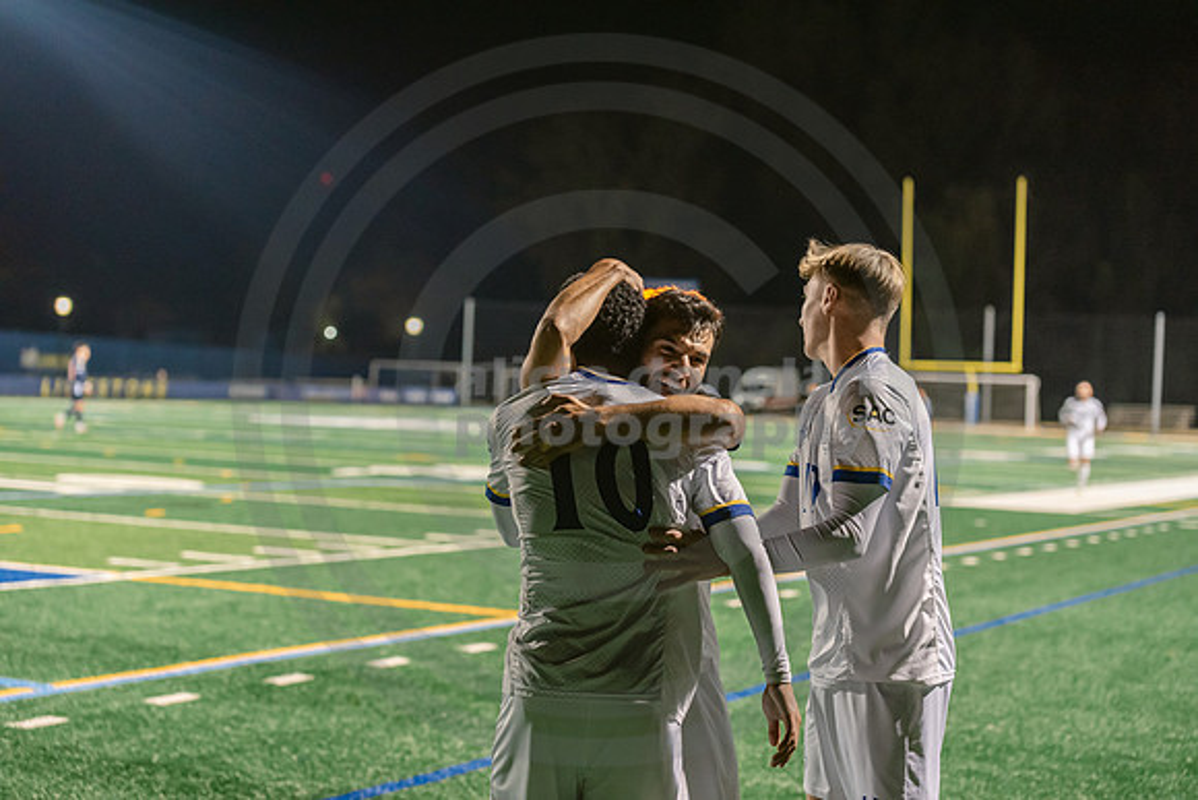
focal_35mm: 70
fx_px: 2330
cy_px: 400
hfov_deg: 28.8
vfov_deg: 19.5
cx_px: 599
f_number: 3.2
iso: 2500
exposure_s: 1/250
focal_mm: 70
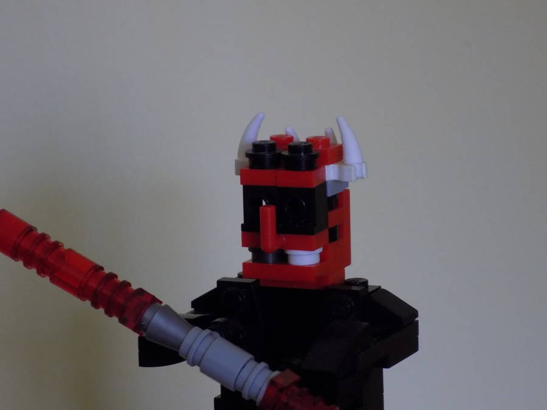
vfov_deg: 8.8
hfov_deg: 11.8
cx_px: 274
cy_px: 205
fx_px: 2655
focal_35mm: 168
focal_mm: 29.9
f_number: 5.3
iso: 400
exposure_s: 1/5
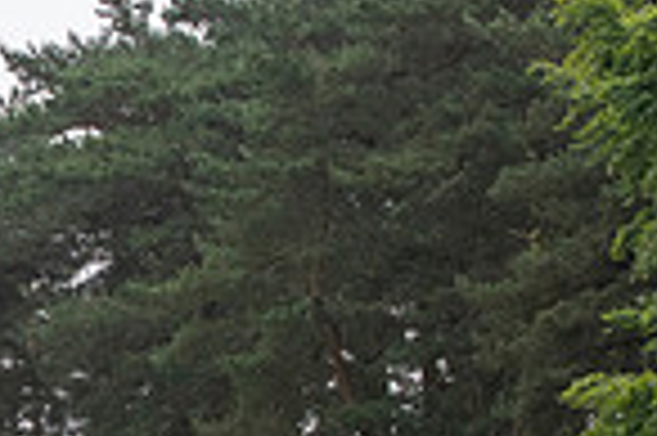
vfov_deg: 3.3
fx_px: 7620
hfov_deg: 4.9
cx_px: -513
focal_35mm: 418
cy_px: 712
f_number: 6.3
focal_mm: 70
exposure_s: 1/1250
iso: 800
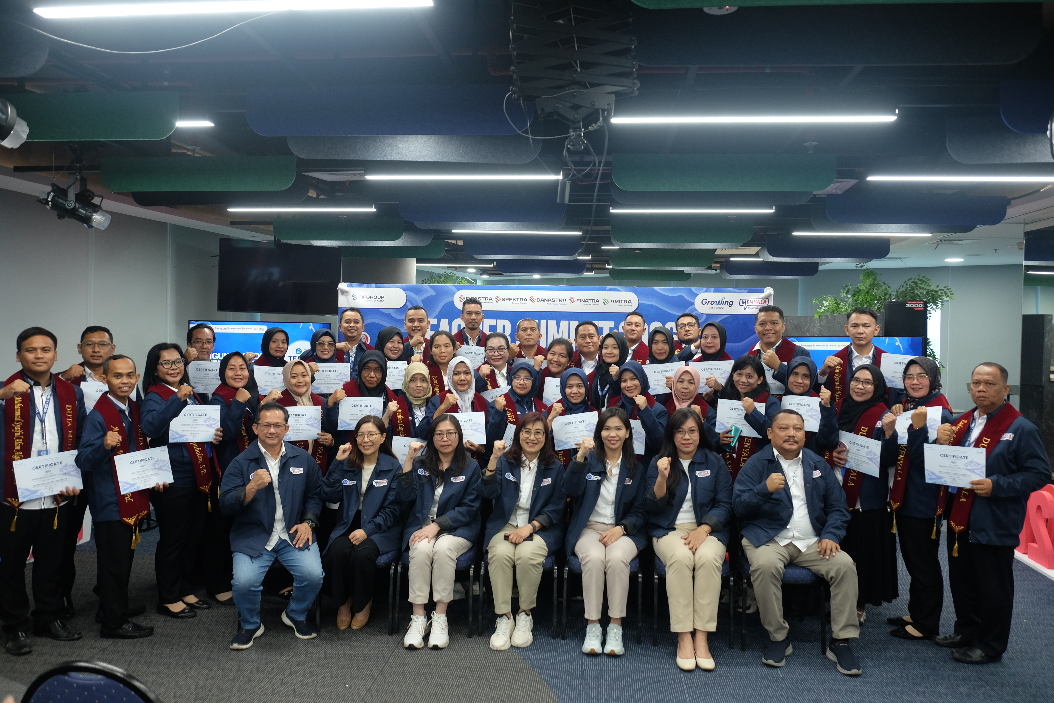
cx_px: 527
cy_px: 352
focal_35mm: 27
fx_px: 790
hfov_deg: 67.4
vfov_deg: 47.9
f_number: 3.5
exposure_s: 1/58
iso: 800
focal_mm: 18
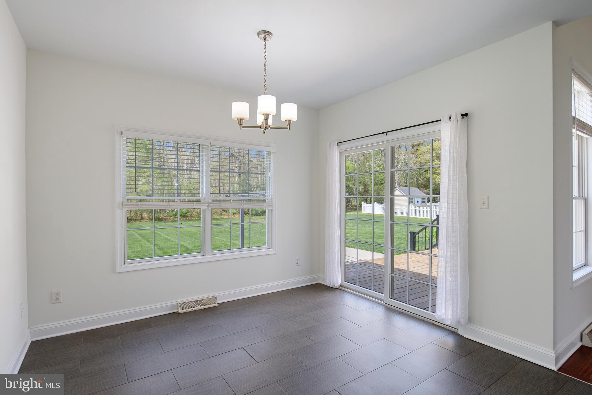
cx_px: 296
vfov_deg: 67.4
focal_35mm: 18
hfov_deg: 90.0
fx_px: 296
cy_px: 198
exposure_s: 1/90
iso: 400
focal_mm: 18
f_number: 8
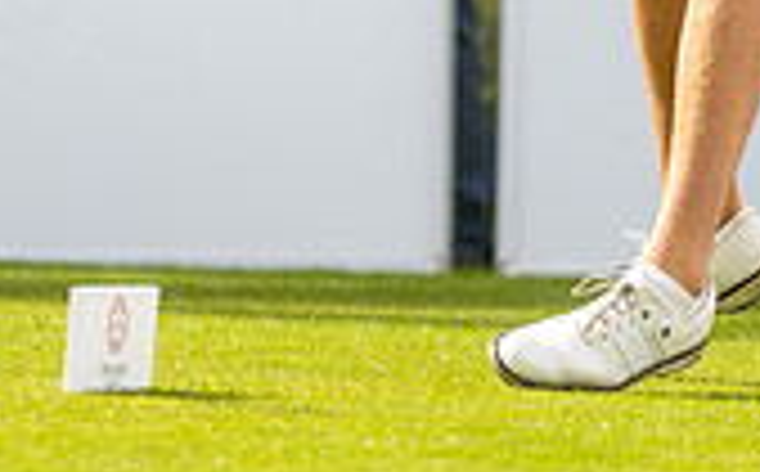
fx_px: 16873
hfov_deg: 2.6
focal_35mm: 816
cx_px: 238
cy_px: -436
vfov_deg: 1.6
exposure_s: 1/2500
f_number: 4
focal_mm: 300
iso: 640
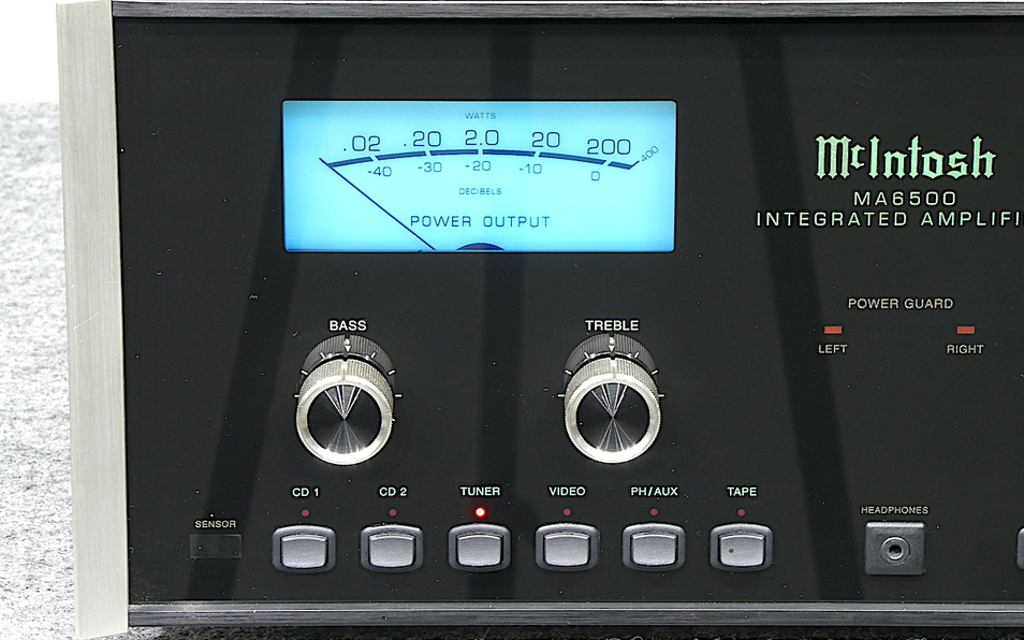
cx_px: 511
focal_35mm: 161
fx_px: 4493
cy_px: 322
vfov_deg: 8.1
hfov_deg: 13.0
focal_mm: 27.1
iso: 200
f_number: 5.4
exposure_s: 1/2
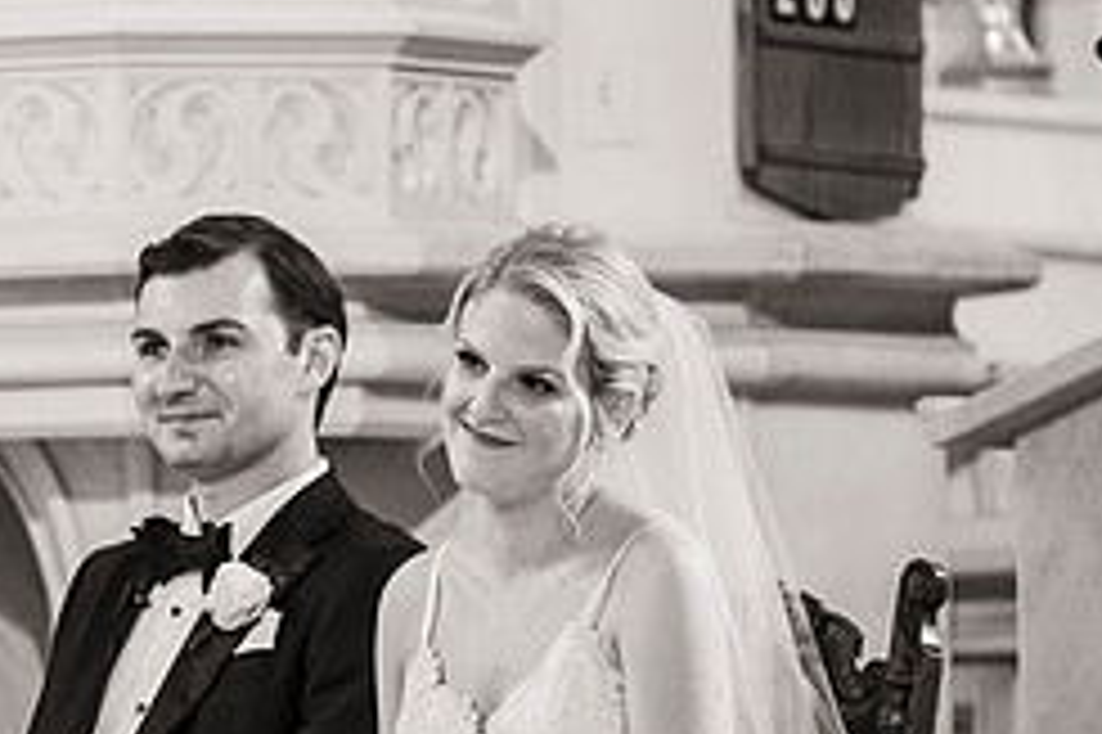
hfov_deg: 4.4
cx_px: 175
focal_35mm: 473
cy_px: 509
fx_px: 14469
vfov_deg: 2.9
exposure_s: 1/100
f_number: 2.8
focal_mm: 200
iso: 1600
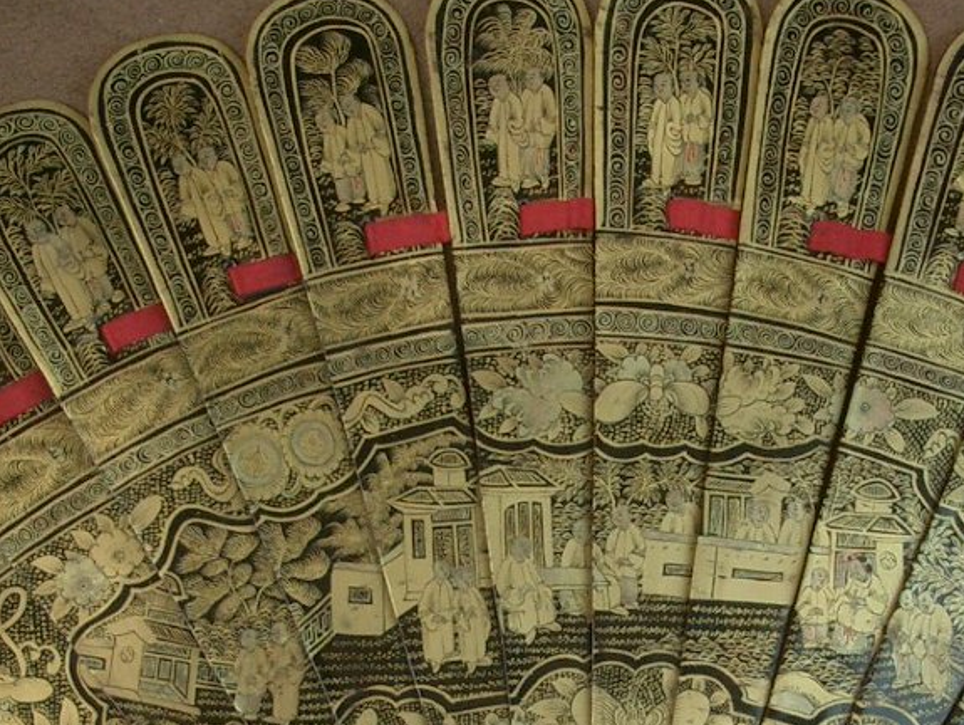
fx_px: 2034
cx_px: 617
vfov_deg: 19.8
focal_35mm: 73
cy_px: 658
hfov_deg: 26.6
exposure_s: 1/60
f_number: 2.6
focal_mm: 5.8
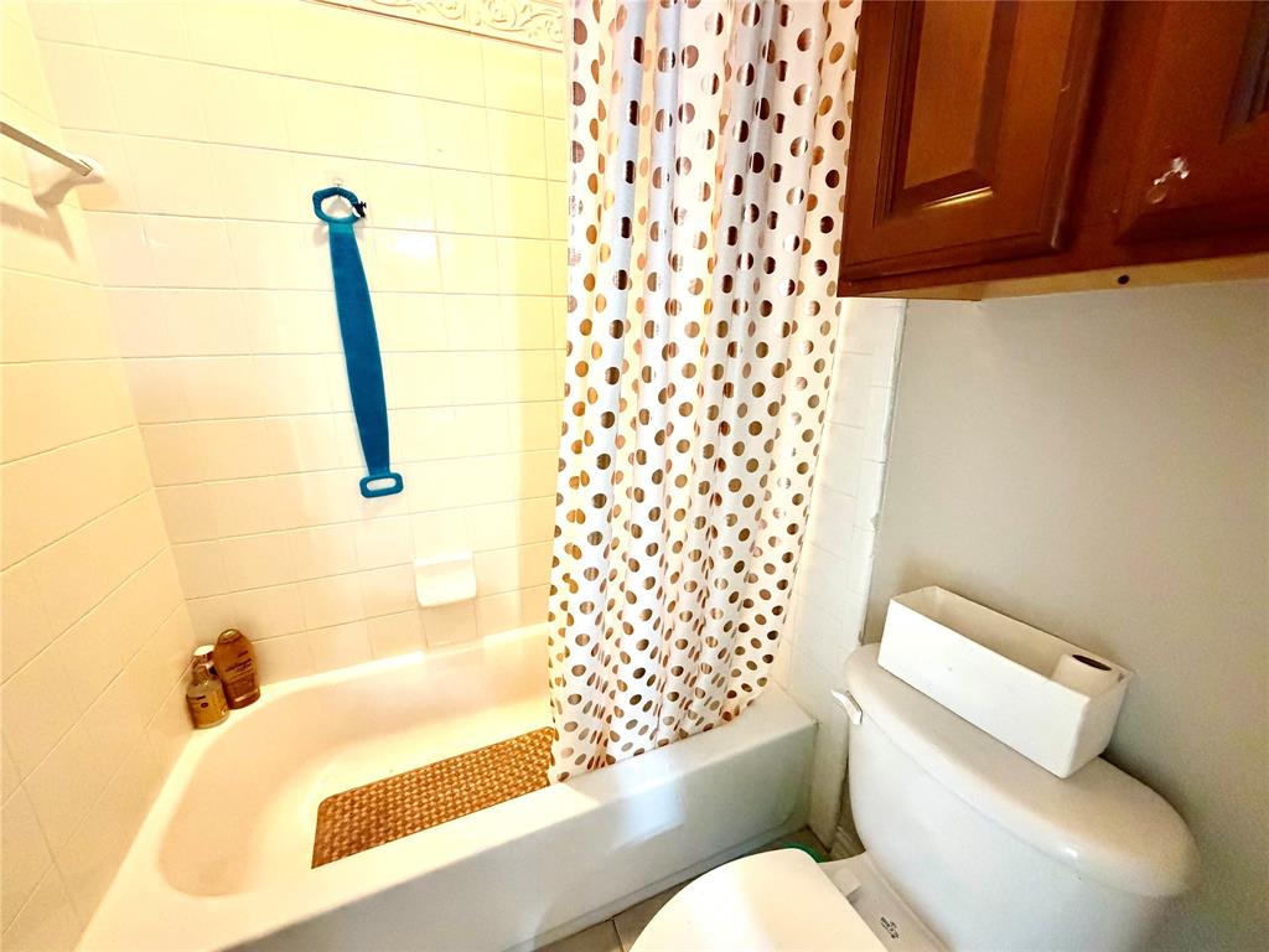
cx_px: 634
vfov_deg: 85.7
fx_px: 513
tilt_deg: -15.7
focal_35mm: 14
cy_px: 476
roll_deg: +1.5
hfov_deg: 102.1
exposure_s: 1/60
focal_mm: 2.22
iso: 1000
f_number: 2.2
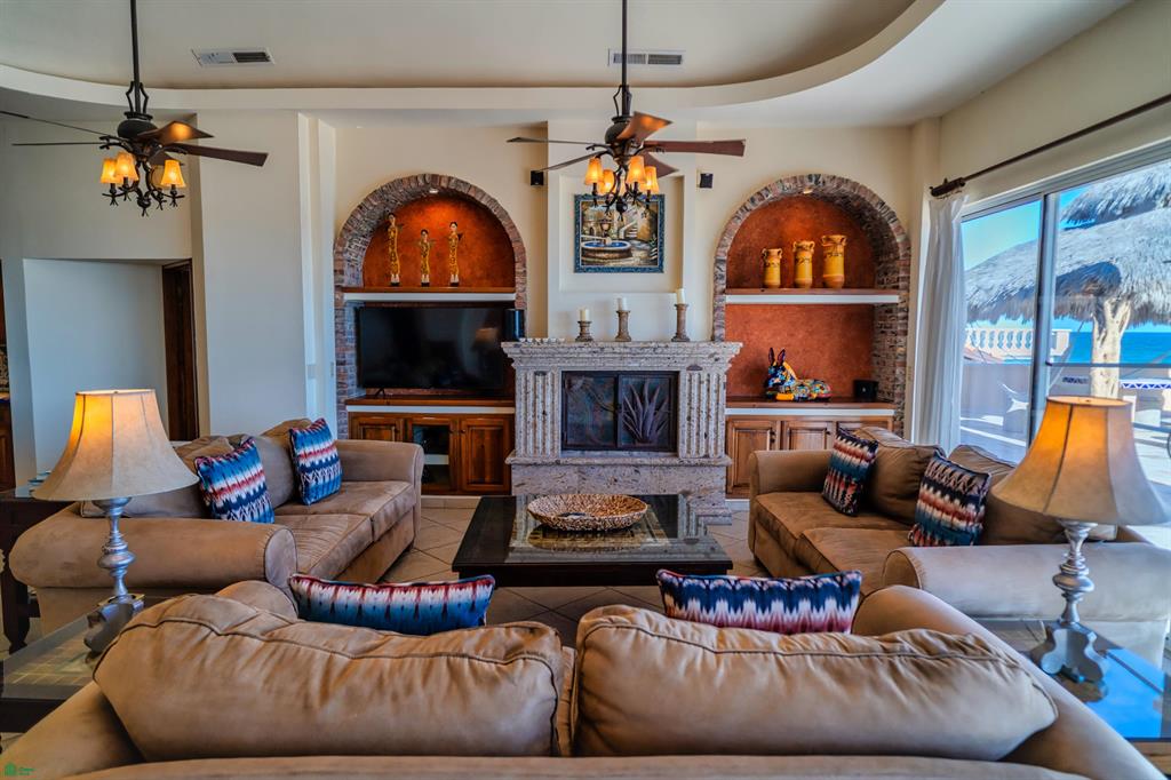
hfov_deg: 84.0
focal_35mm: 20
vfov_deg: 61.9
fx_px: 650
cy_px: 390
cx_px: 586
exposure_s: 1/500
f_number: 2.8
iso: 400
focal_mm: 20
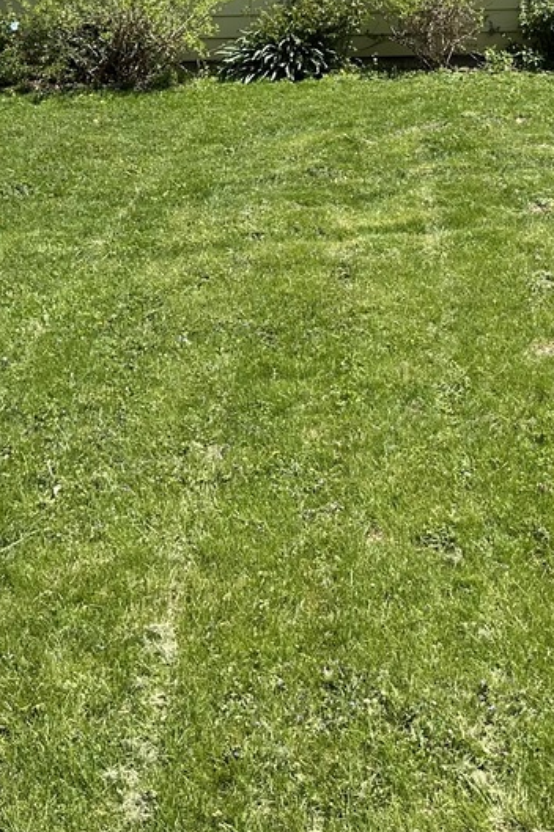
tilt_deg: -6.3
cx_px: 389
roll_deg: +0.9
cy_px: 87
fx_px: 1572
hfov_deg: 19.9
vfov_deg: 28.5
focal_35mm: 68
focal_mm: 6.86
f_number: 1.78
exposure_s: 1/3058
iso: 80
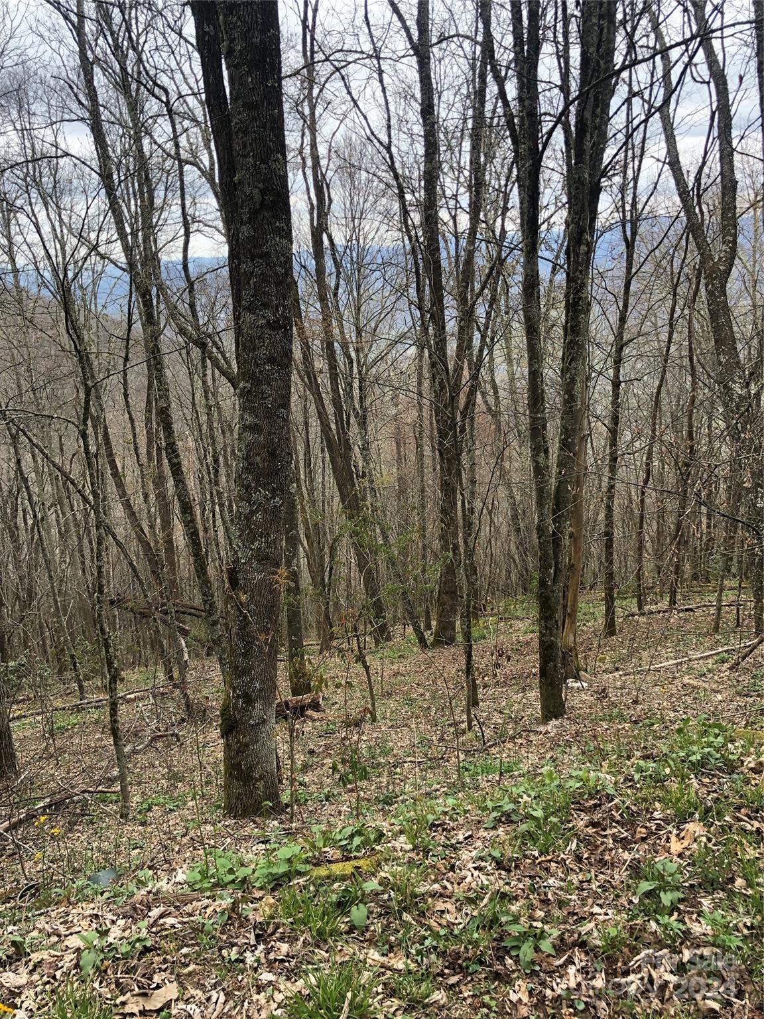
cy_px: 510
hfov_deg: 49.7
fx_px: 824
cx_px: 382
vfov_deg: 63.4
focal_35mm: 28
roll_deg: +2.0
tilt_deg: -17.2
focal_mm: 4
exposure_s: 1/185
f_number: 1.8
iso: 20
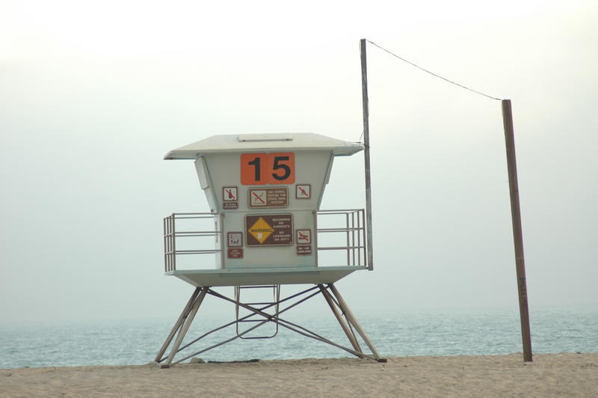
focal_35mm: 248
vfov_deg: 5.5
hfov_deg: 8.3
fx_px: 4108
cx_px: 299
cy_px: 199
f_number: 4.8
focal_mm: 165
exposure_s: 1/160
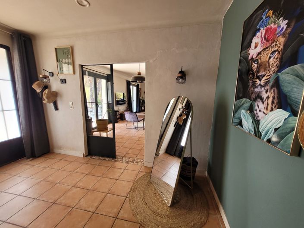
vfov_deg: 89.9
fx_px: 114
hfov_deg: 106.2
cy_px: 114
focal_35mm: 13
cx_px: 152
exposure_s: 1/50
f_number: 2.2
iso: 100
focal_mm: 1.74
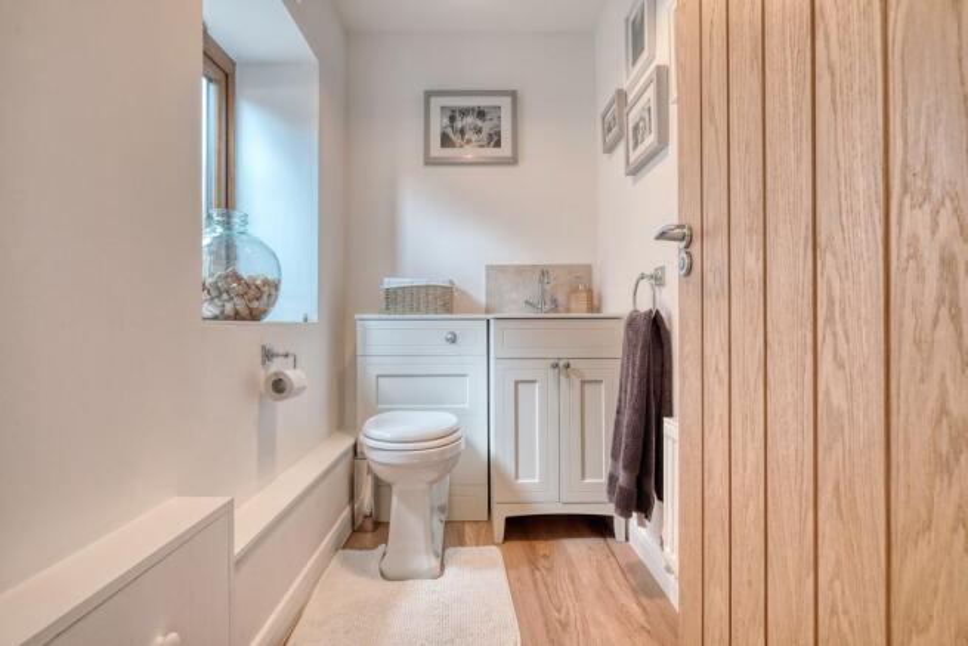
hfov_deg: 96.7
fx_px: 430
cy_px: 323
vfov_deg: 73.8
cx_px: 484
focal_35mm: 16
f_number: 8
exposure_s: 1/3
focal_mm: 10.5
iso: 250
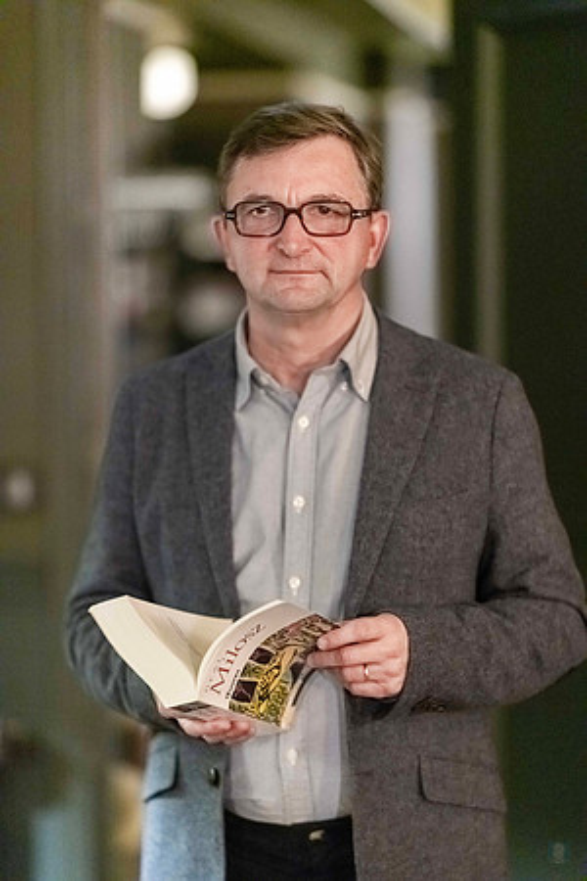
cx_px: 294
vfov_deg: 19.5
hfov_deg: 13.0
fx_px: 2568
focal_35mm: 105
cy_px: 440
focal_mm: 105
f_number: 1.4
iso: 7200
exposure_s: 1/250
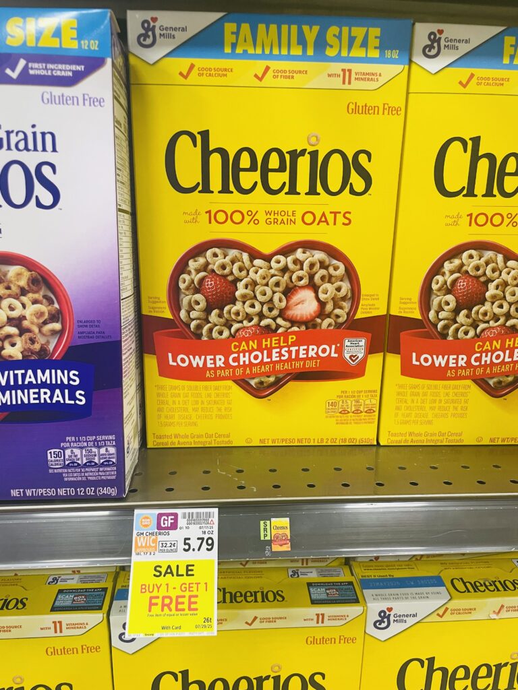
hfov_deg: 53.1
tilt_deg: -15.1
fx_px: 519
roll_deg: -1.1
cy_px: 345
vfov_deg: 67.3
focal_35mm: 26
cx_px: 259
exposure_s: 1/60
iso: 100
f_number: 1.6
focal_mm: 4.2
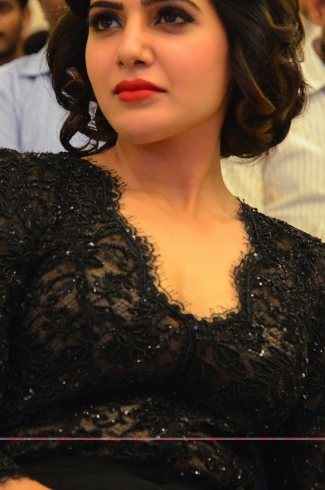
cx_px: 141
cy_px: 177
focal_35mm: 215
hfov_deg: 6.4
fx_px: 2920
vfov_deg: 9.6
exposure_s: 1/80
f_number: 5.6
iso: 5000
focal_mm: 105
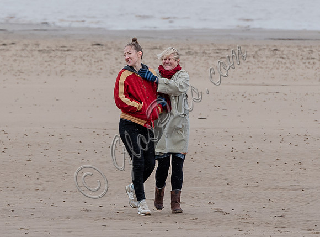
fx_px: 7540
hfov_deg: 2.4
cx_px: 89
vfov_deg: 1.8
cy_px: 92
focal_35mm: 820
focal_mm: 200
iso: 400
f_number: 6.3
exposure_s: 1/640
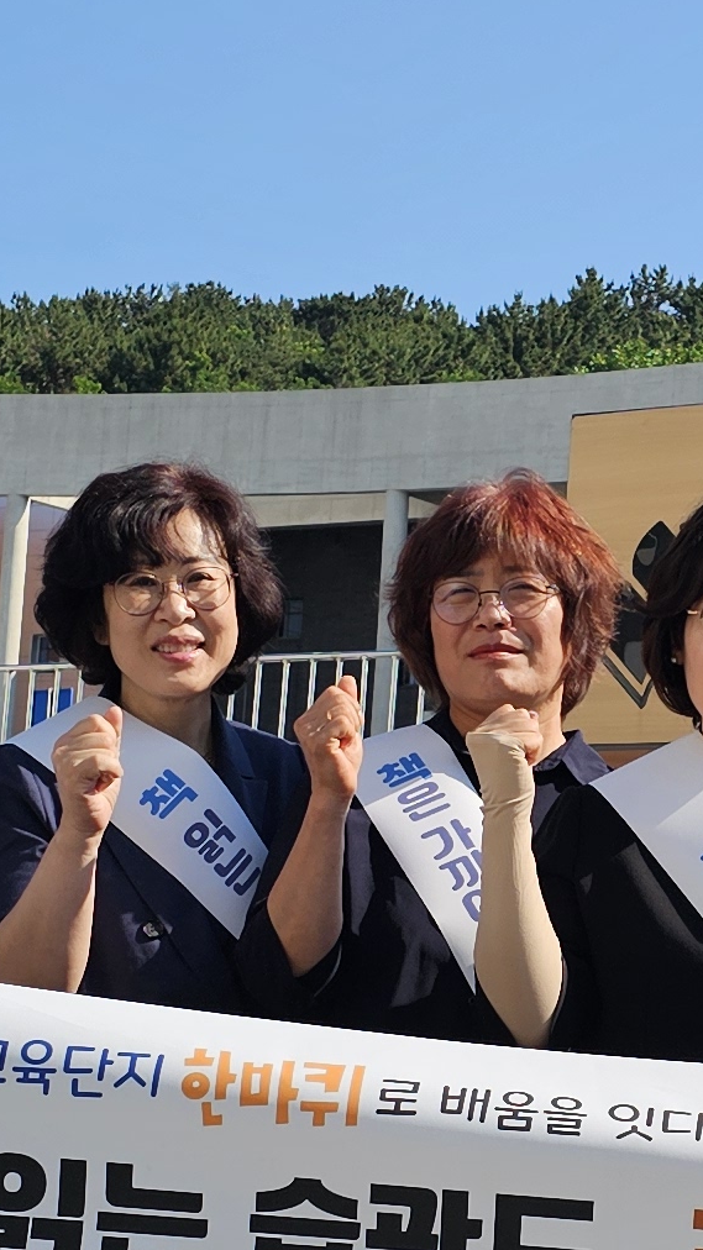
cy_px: 751
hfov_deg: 12.1
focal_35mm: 99
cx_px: 659
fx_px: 3282
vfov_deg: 21.5
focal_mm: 6.3
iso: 10
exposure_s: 1/719
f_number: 1.7
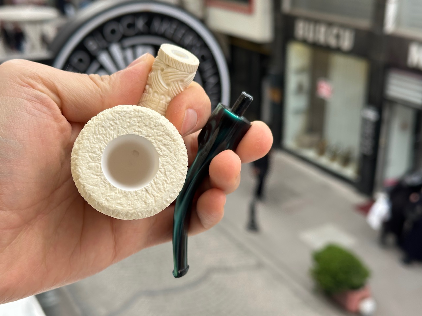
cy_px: 158
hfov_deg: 39.7
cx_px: 211
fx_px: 585
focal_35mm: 48
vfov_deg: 30.3
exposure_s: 1/222
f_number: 1.78
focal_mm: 6.86
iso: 64
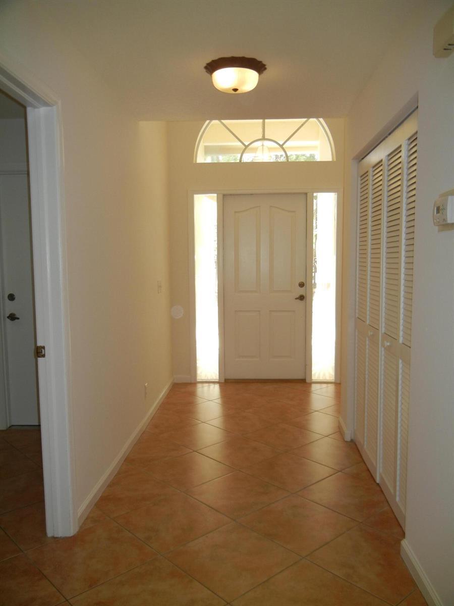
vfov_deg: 60.0
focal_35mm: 30
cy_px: 303
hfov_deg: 46.8
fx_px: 525
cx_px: 227
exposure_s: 1/93.5
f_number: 3.5
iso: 160
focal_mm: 5.4
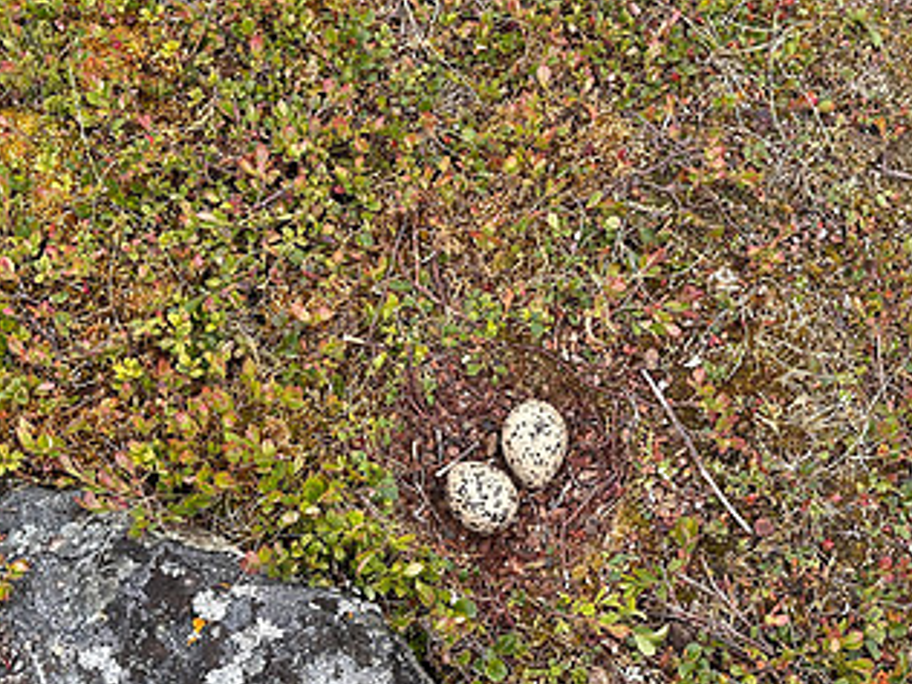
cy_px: 377
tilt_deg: -70.4
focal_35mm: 44
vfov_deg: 32.8
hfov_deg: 42.5
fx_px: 1159
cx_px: 586
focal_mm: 6.86
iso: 80
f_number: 1.78
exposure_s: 1/836
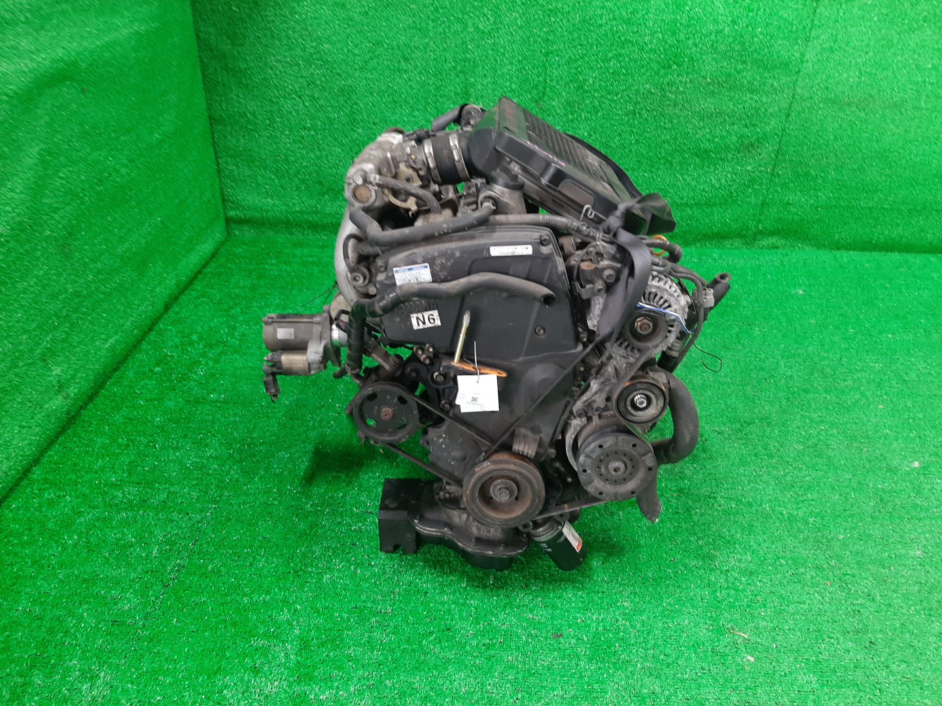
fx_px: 708
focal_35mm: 26
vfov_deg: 53.1
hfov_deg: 67.3
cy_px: 353
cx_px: 471
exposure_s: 1/50
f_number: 1.7
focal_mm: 3.93
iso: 144
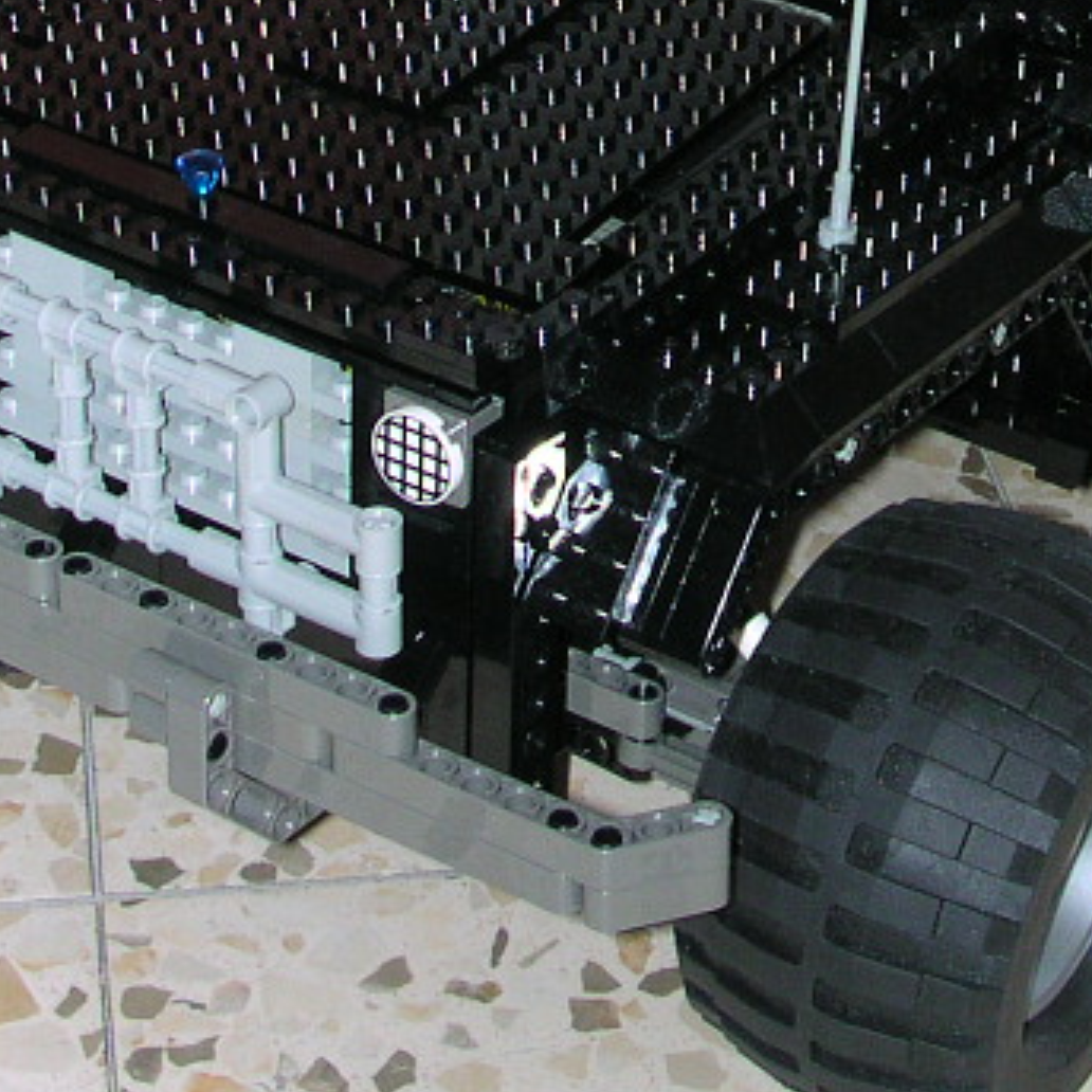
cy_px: 57
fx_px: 4033
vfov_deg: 15.2
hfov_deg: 15.3
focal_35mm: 113
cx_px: 835
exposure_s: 1/60
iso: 100
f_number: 2.9
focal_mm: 6.6
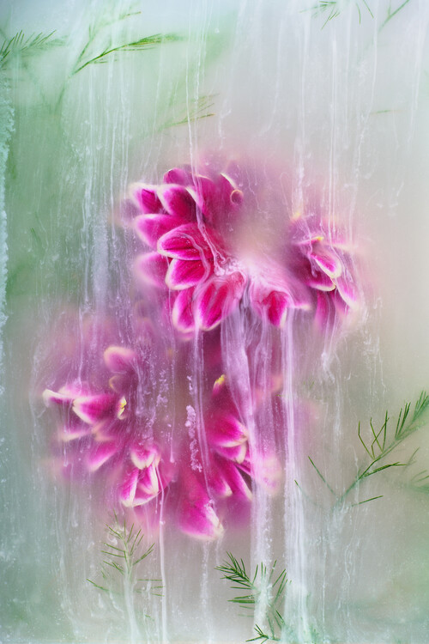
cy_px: 322
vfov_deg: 11.4
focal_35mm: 180
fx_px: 3217
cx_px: 214
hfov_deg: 7.6
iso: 64
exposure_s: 1/200
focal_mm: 180
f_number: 5.6
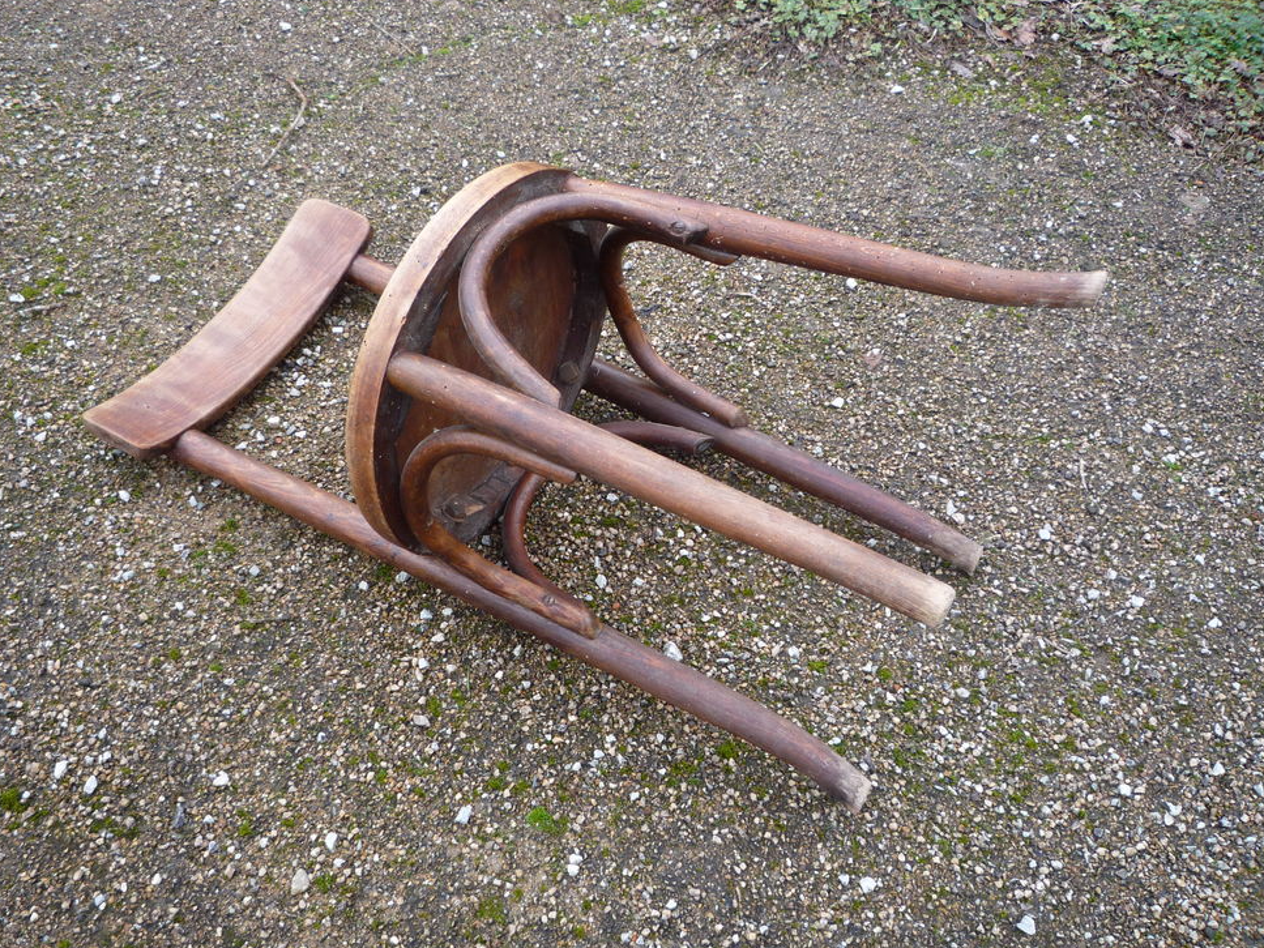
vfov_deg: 45.4
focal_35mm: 31
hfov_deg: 58.3
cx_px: 646
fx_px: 1132
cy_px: 470
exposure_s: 1/40
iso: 100
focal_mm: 5.2
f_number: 3.3
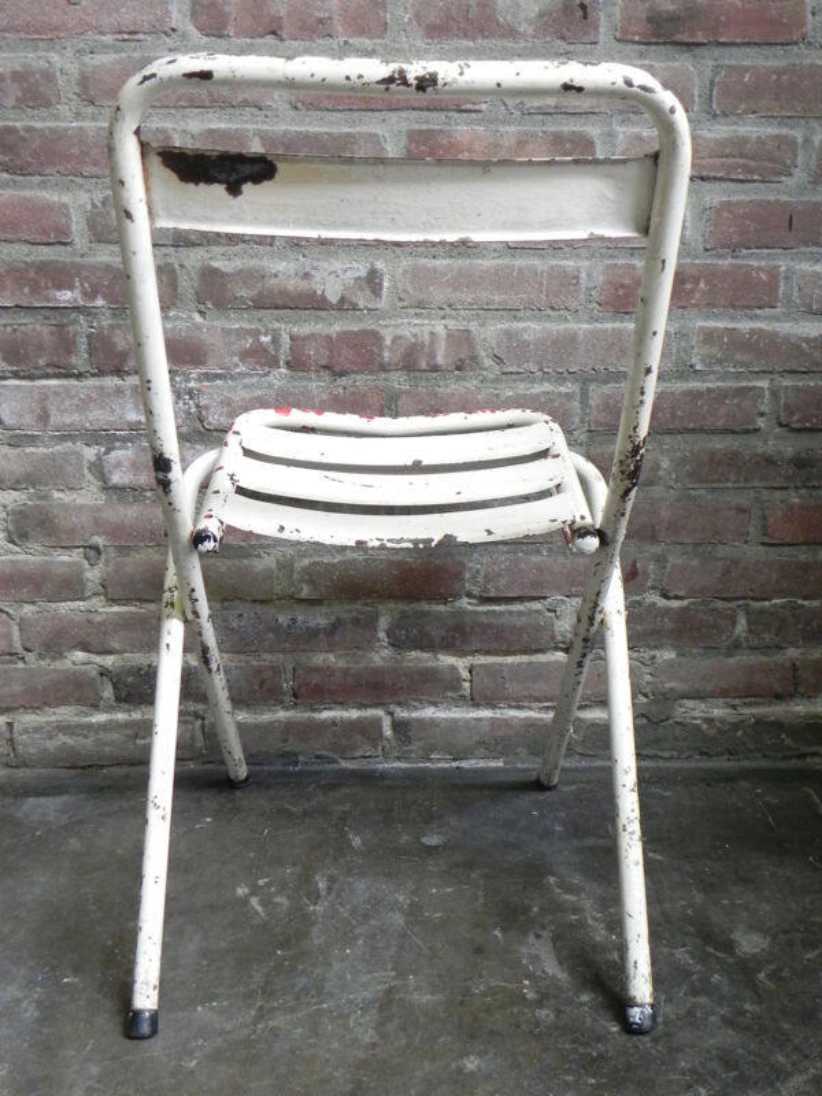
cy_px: 548
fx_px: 1171
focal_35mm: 37
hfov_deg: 38.7
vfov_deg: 50.1
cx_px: 411
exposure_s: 1/15
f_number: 3.2
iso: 400
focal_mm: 6.6
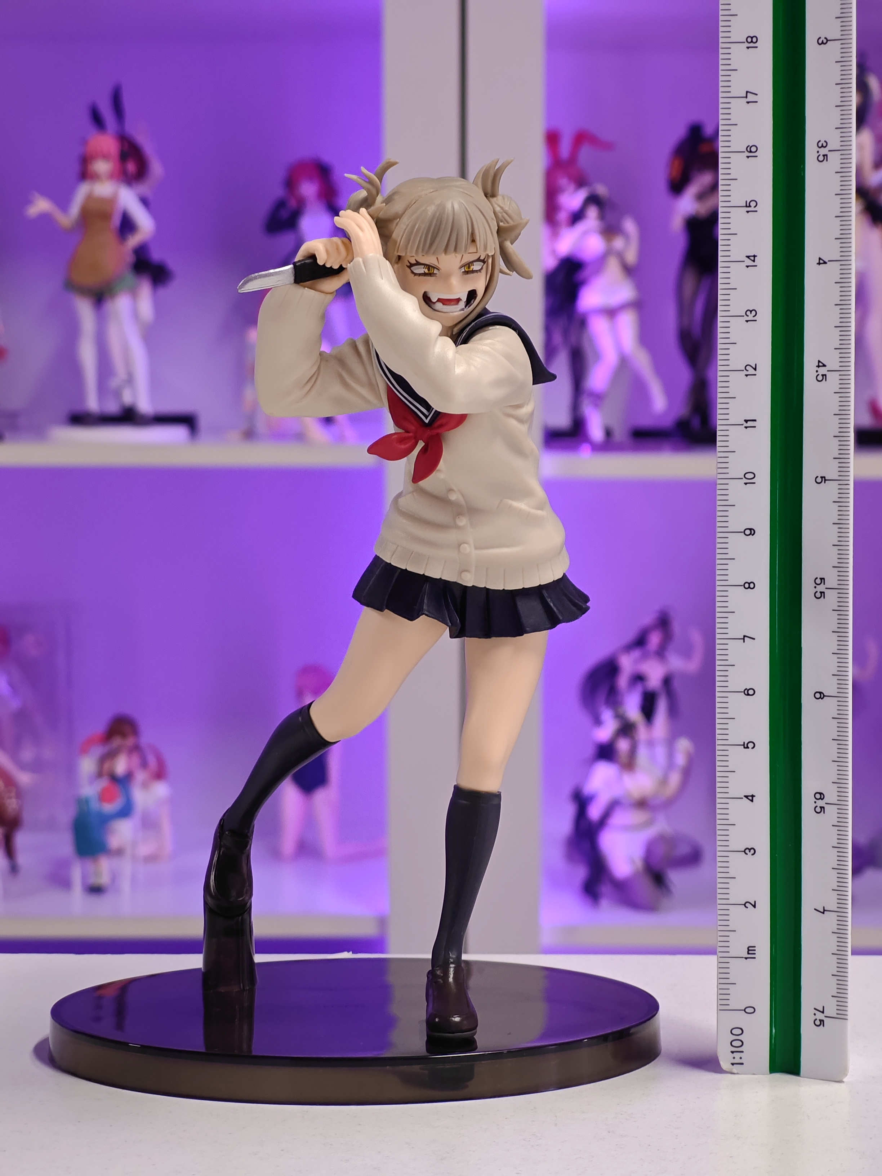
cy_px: 588
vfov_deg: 24.4
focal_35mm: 80
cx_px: 441
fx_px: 2718
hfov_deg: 18.4
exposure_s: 1/33.3
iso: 800
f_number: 2.4
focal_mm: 7.48
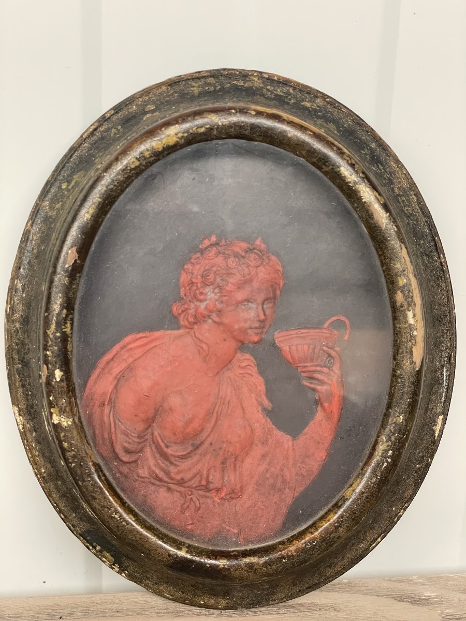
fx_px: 933
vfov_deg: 36.8
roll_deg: -1.8
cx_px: 233
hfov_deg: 28.0
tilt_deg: -15.3
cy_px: 310
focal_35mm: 52
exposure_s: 1/60
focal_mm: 6
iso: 400
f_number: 2
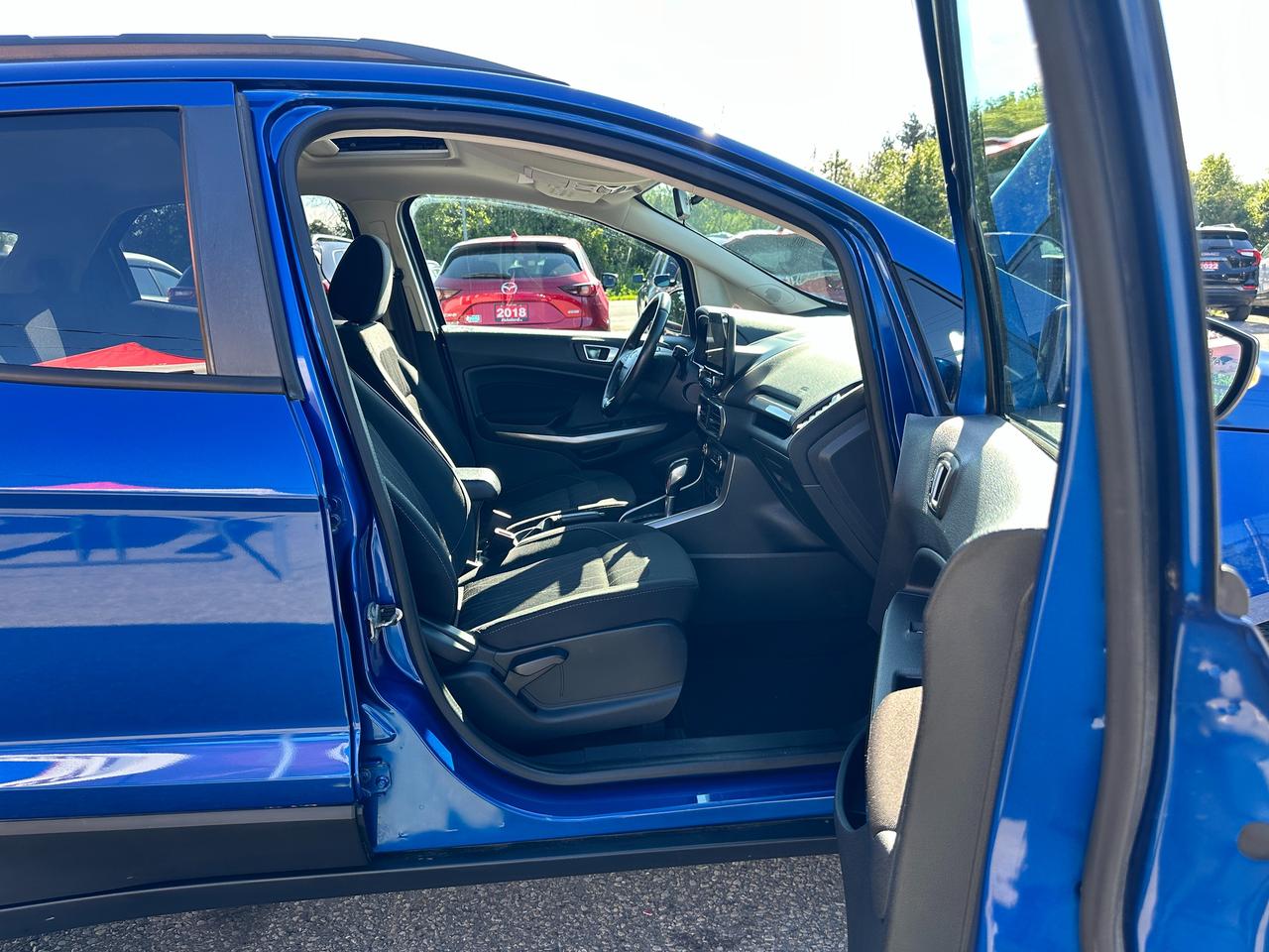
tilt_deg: -12.6
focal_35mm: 24
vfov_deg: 56.8
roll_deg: +3.0
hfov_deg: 71.6
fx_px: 880
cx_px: 634
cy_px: 476
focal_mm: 6.86
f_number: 1.78
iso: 80
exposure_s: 1/310
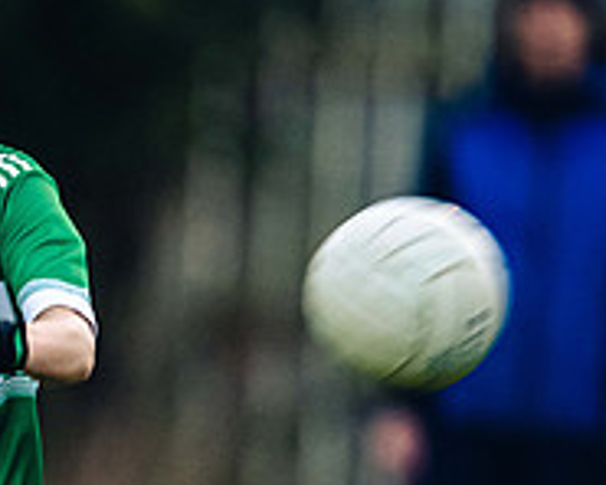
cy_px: 567
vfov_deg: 1.0
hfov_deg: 1.3
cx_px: -207
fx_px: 27710
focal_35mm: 1545
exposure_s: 1/640
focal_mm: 400
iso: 3200
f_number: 2.8
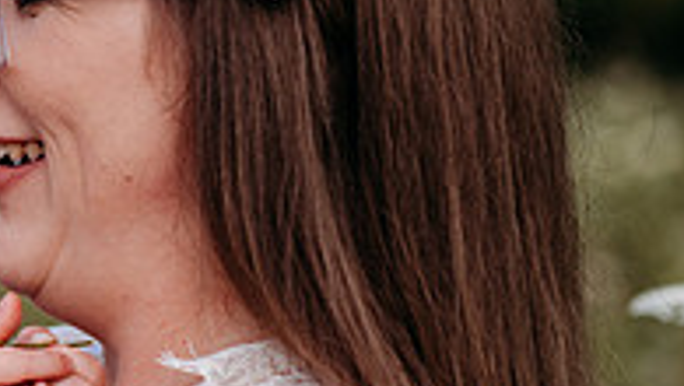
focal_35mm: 265
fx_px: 4810
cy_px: 247
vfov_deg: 4.6
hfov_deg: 8.0
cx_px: -309
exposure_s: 1/1250
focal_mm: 85
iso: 250
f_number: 3.5
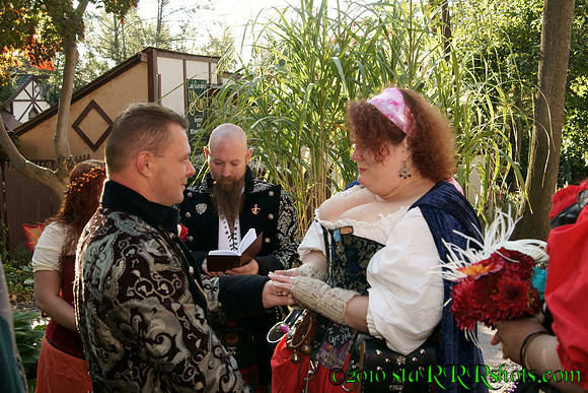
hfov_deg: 46.4
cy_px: 196
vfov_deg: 31.9
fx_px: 686
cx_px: 294
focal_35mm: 42
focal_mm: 28
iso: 400
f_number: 6.3
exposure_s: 1/160
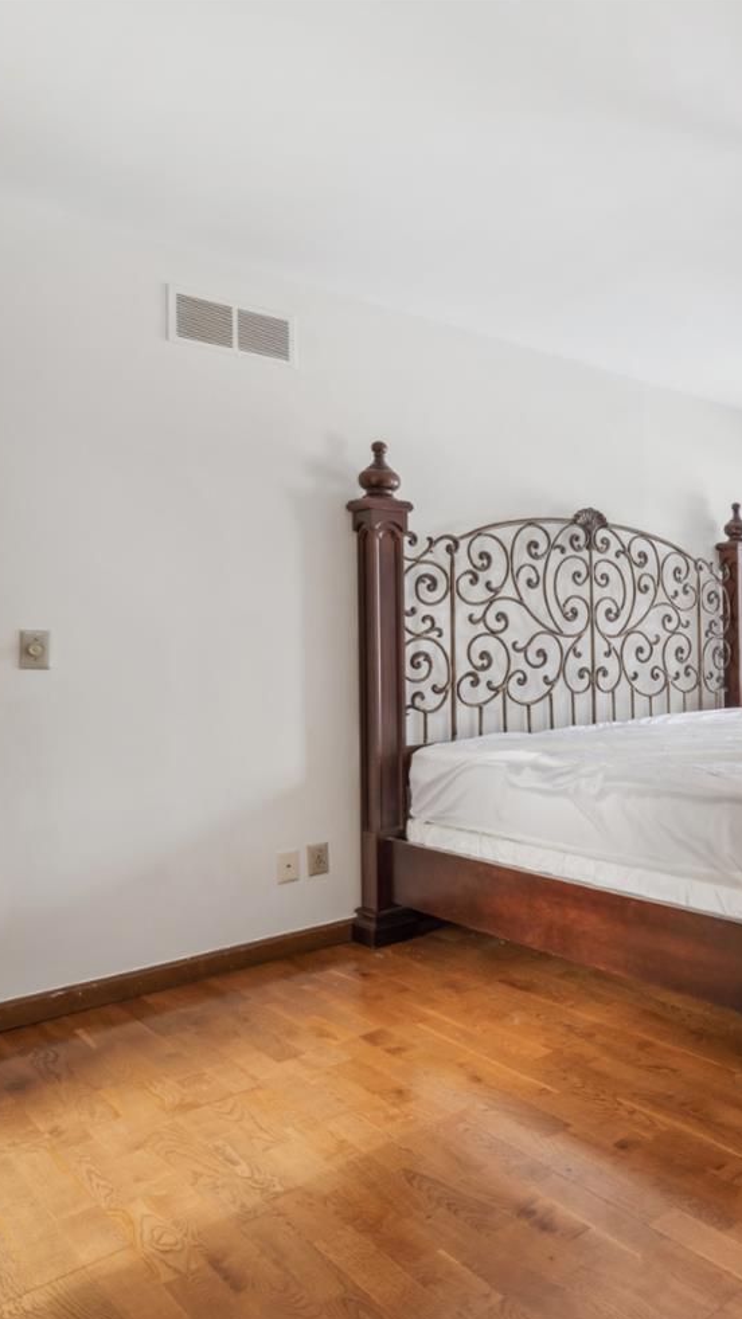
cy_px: 665
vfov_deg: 76.3
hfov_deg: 39.1
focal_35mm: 24
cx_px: 819
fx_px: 840
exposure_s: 1/5
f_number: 9
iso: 200
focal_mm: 15
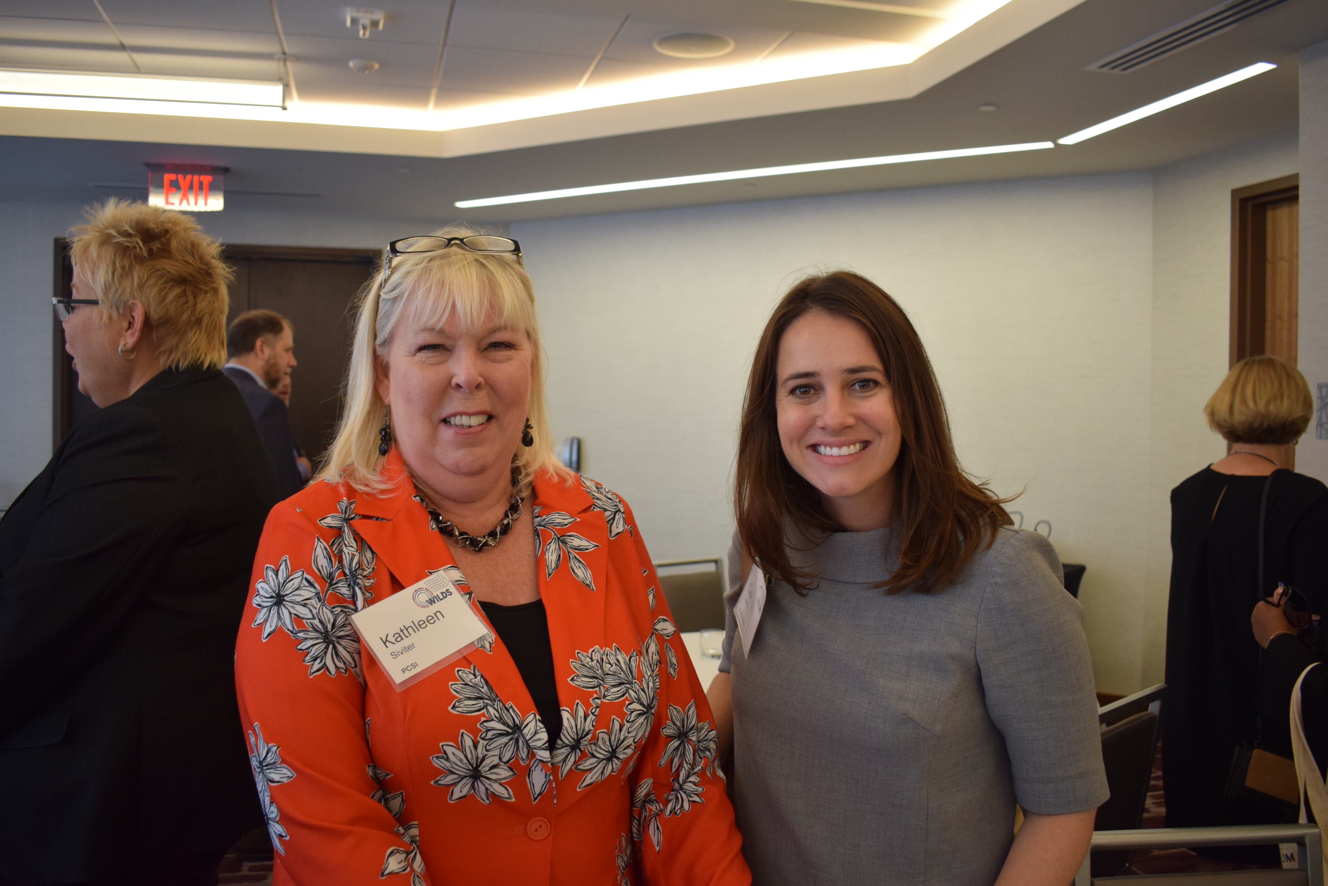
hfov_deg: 59.5
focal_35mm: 32
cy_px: 443
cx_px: 664
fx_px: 1162
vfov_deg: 41.7
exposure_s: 1/125
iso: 800
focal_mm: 21
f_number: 4
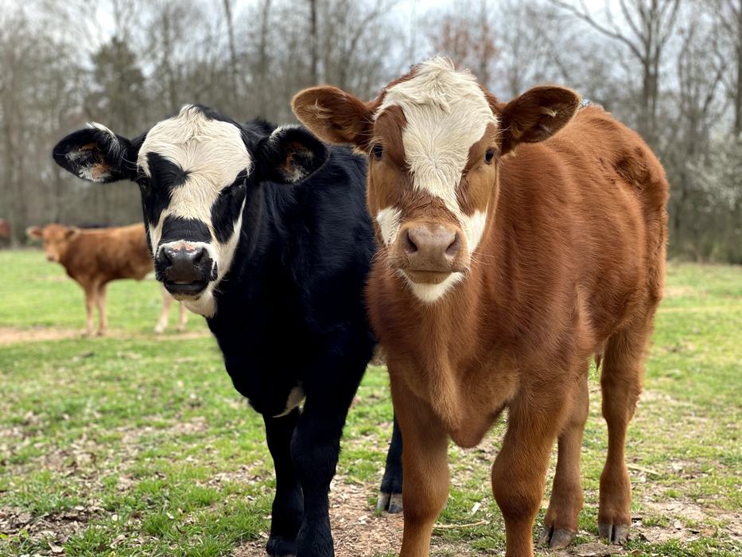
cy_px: 278
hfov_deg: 36.8
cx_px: 371
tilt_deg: -2.7
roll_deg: -1.9
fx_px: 1115
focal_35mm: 52
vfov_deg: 28.0
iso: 40
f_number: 2
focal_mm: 6
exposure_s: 1/122
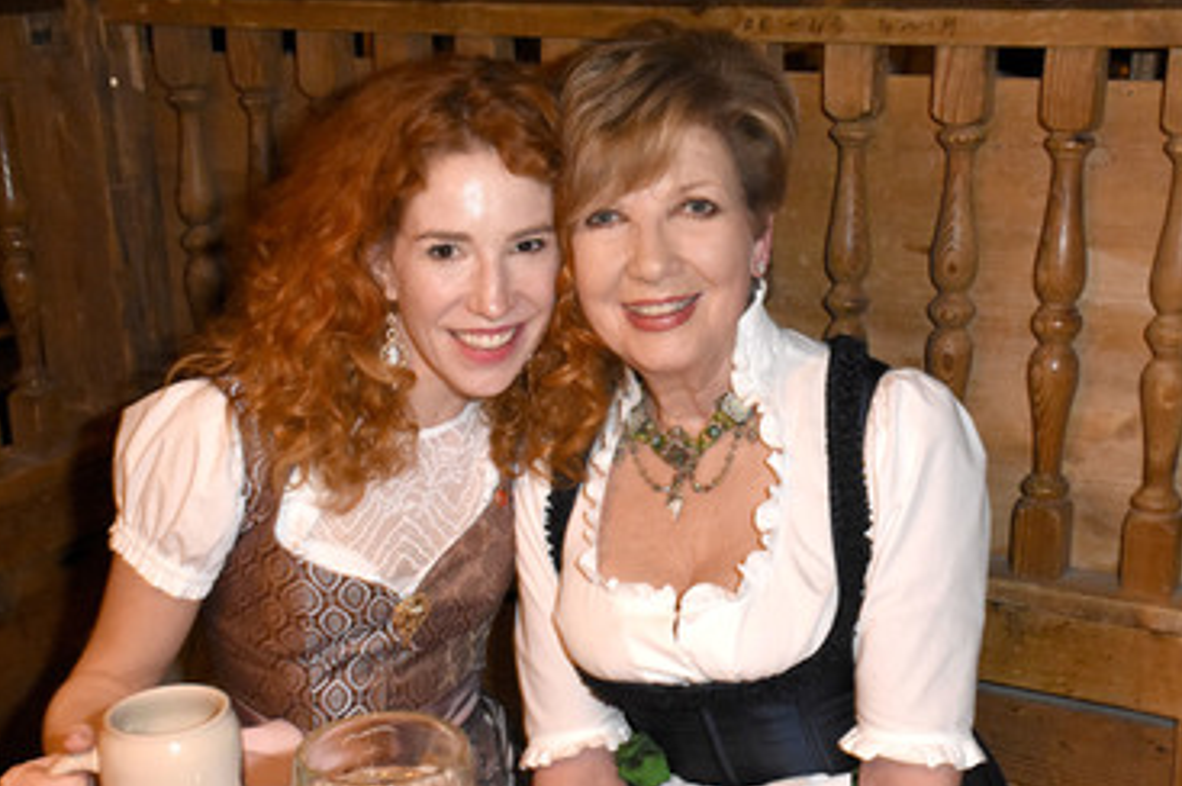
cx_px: 572
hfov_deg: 34.0
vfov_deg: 22.9
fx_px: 1935
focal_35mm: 59
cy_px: 451
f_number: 6.3
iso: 5000
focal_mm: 32
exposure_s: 1/50
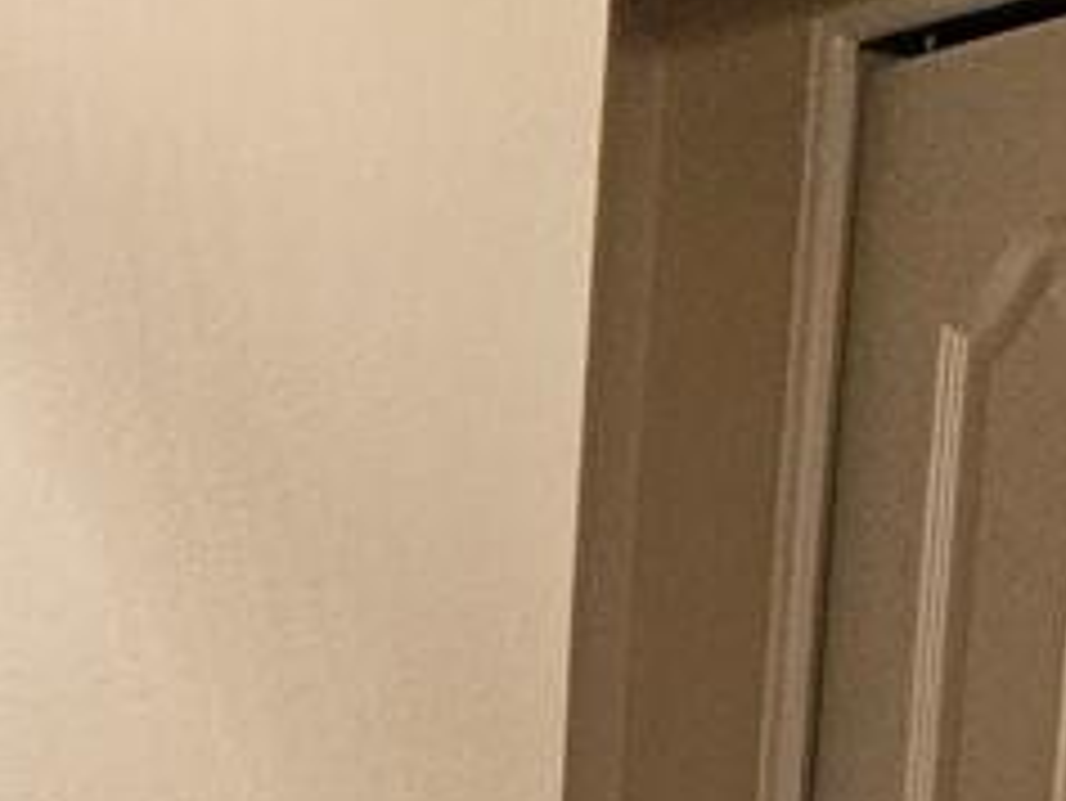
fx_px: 4776
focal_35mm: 155
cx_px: -1192
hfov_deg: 11.3
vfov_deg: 7.9
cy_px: 2592
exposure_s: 1/120
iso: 500
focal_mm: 5.4
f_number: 1.8
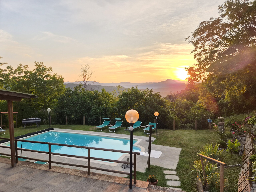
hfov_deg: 73.9
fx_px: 170
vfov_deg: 58.9
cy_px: 96
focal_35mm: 23
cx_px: 128
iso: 80
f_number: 1.8
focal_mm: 5.4
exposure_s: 1/656
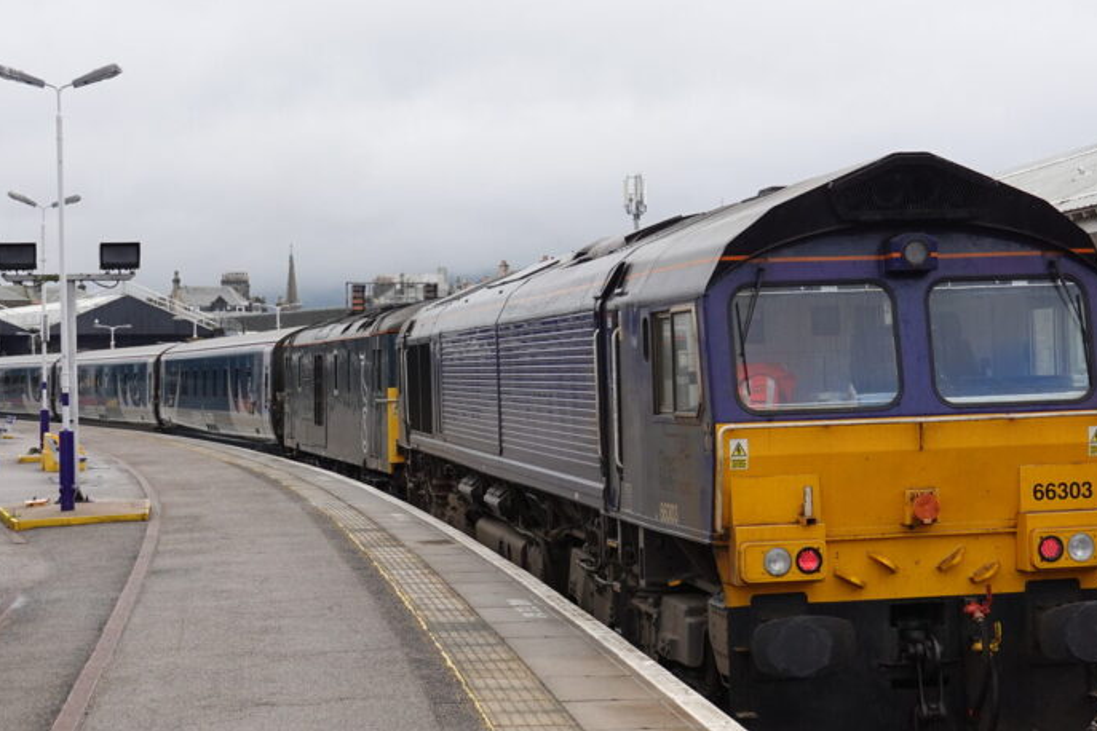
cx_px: 557
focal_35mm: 73
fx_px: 2224
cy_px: 358
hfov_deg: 27.7
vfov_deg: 18.7
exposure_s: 1/250
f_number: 4
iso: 100
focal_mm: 18.63
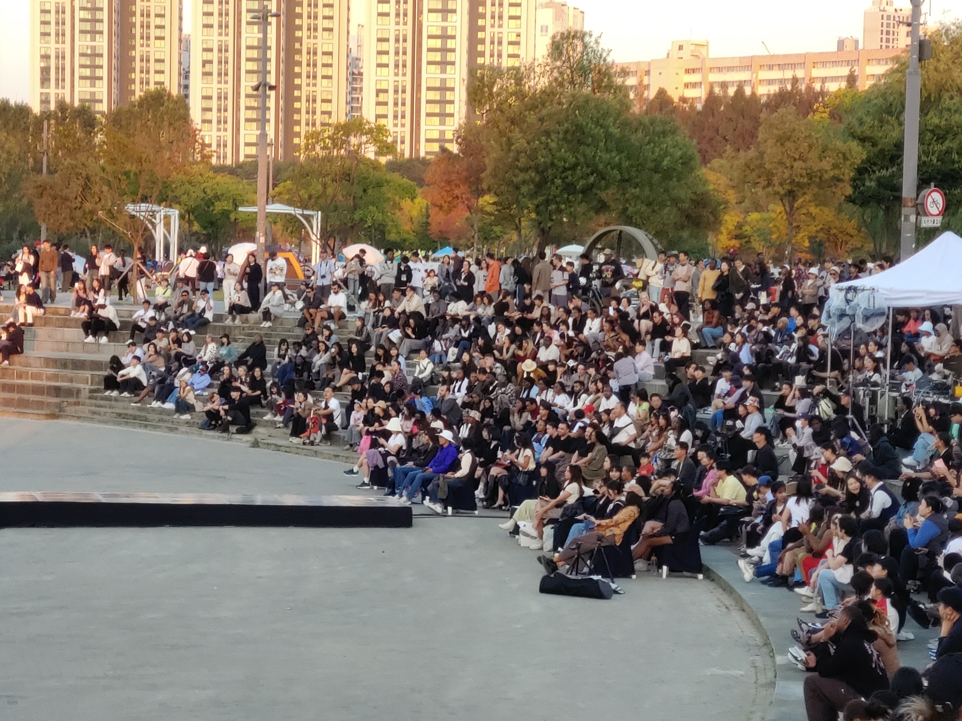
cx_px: 481
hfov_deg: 18.4
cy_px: 360
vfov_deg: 13.8
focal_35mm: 107
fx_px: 2974
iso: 150
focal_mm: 5.88
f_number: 2.4
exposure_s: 1/120
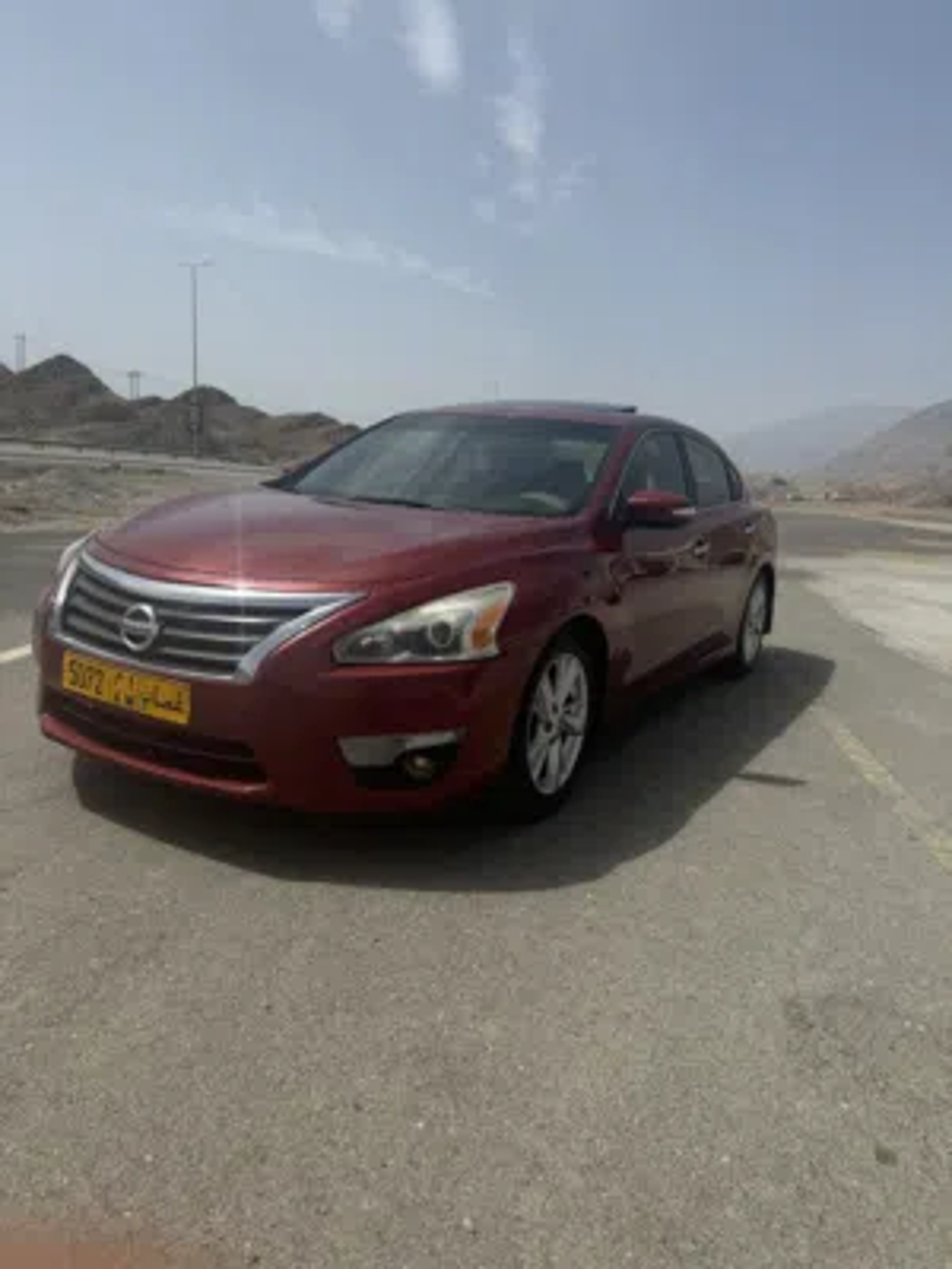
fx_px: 880
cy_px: 634
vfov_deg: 71.6
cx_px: 476
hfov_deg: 56.8
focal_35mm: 24
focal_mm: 6.76
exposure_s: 1/6711
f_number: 1.78
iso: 80
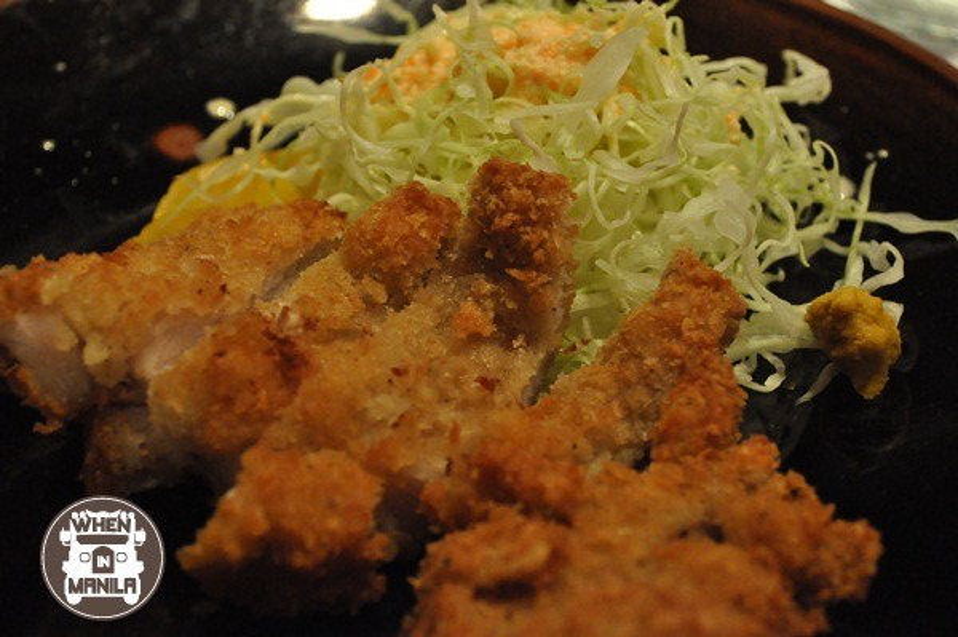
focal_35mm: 60
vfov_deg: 22.6
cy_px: 318
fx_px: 1595
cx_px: 479
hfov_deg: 33.4
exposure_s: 1/15
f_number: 5.3
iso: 3200
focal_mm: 40
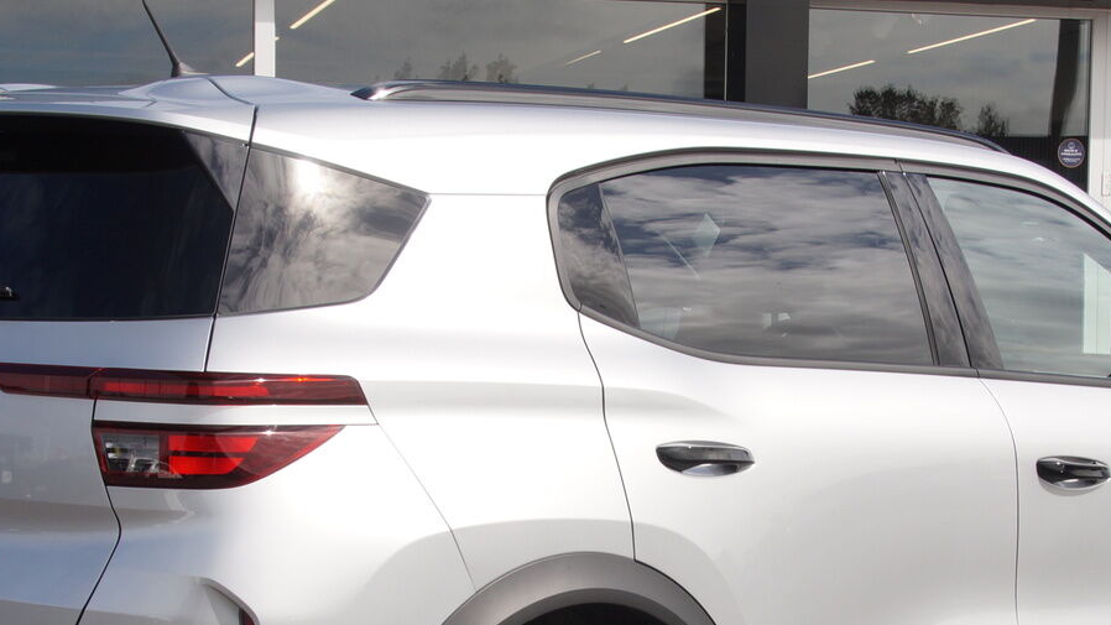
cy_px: 524
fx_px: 2769
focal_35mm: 94
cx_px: 643
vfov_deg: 12.8
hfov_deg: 22.7
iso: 100
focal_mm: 28
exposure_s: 1/320
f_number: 8
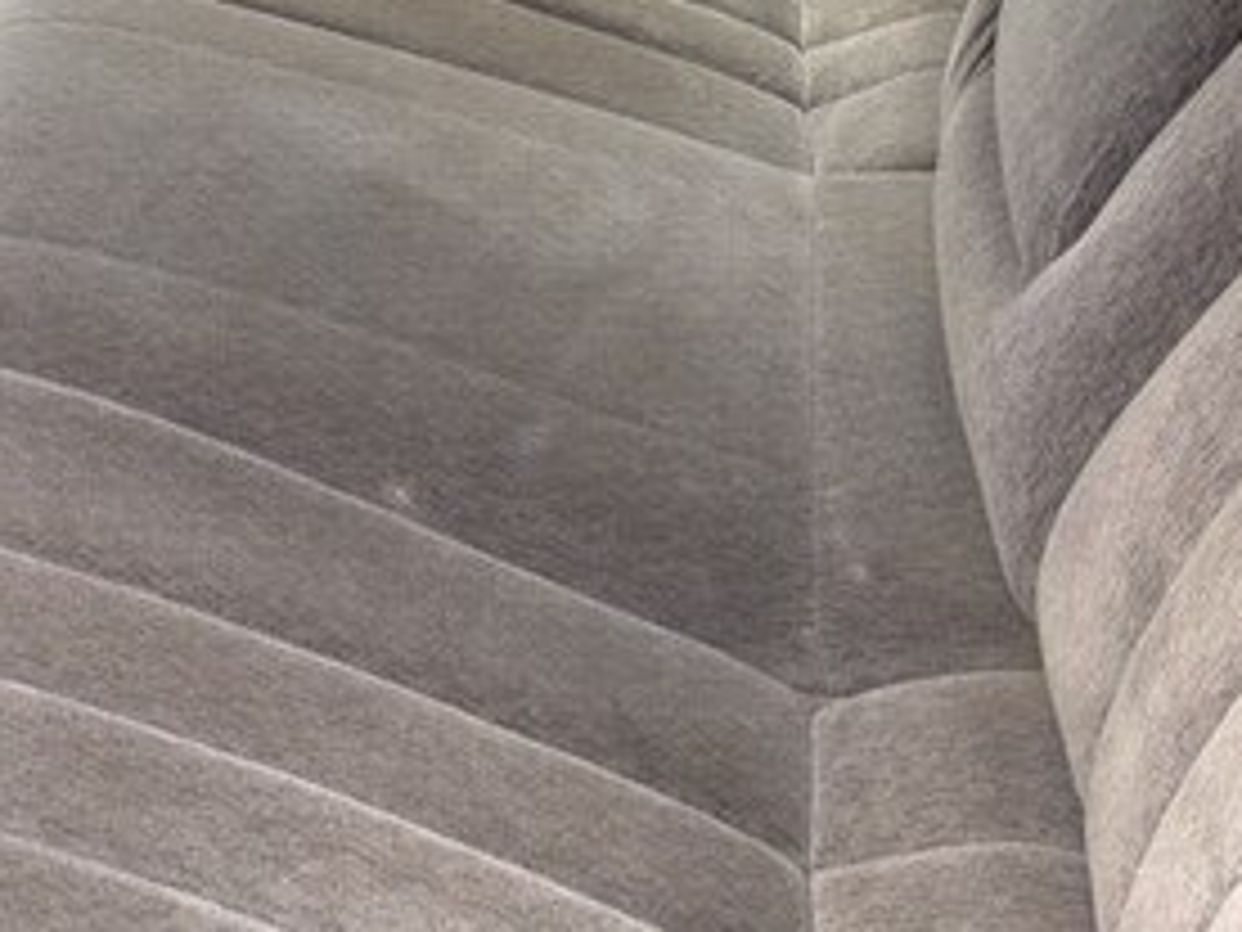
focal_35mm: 79
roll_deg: +6.0
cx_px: 4
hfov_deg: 23.7
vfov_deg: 17.9
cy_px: -142
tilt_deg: -26.4
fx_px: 2834
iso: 50
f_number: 2.4
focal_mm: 4.12
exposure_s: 1/60
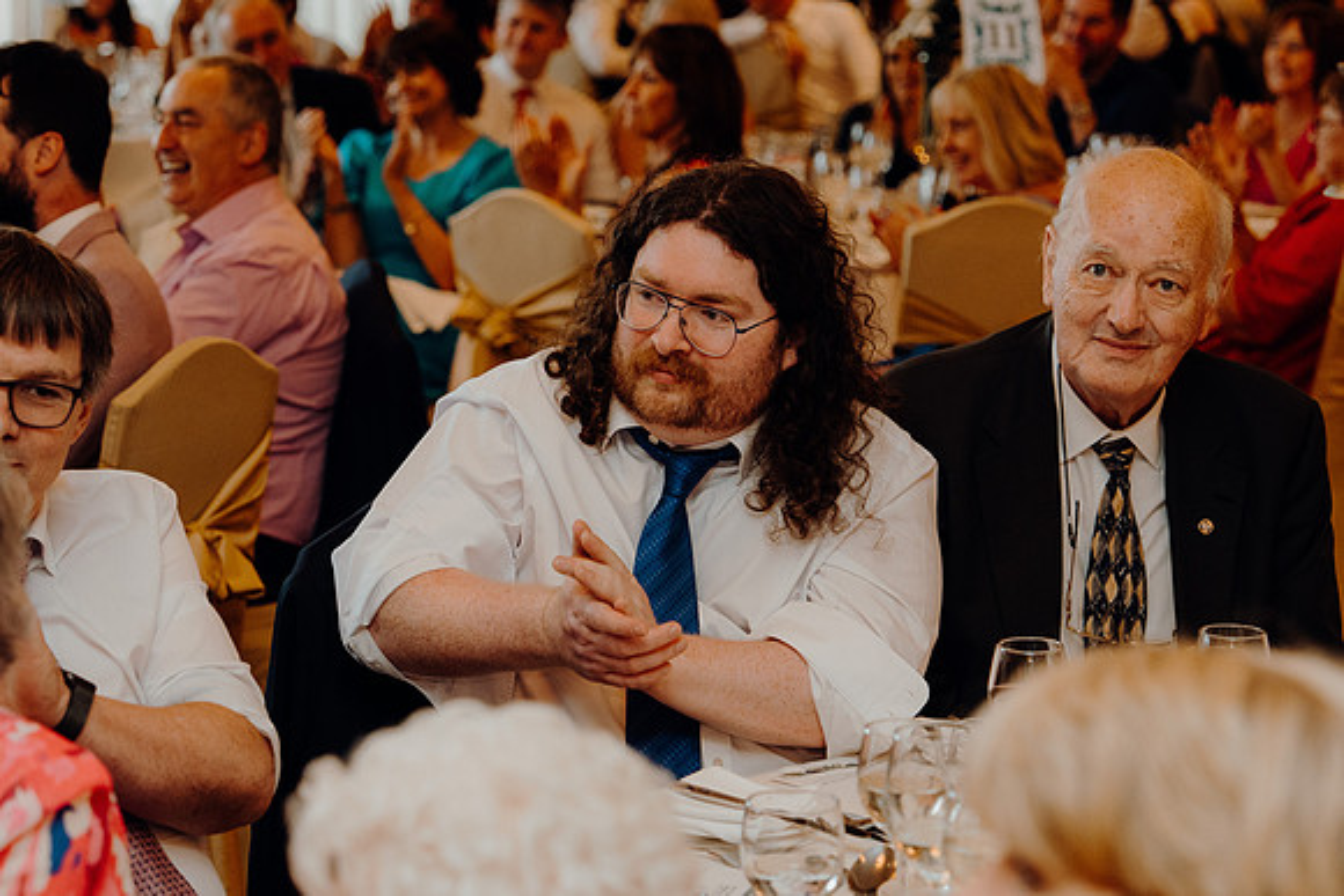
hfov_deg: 21.7
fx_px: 3510
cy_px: 448
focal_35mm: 94
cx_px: 672
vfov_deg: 14.6
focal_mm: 63
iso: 1250
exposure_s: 1/200
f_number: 2.8
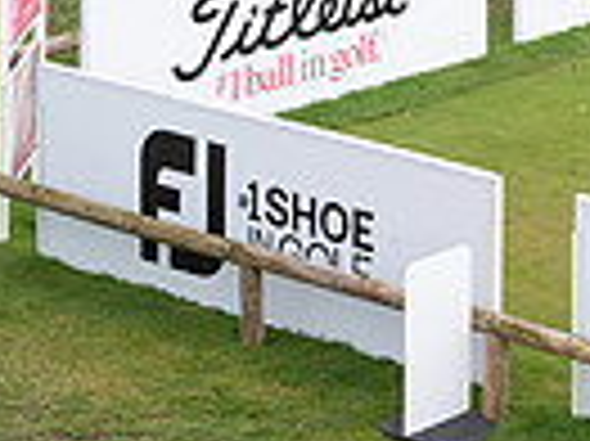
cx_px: 1144
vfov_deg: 7.5
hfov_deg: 9.7
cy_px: -328
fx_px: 3252
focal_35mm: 191
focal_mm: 45
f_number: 6.3
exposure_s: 1/640
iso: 320
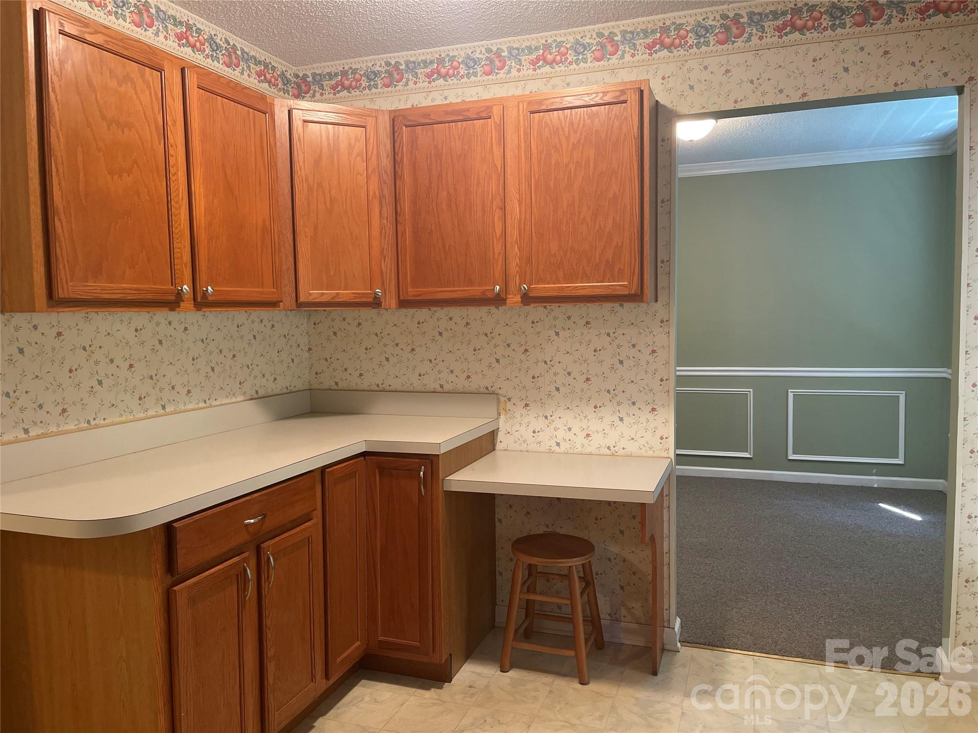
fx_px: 734
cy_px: 366
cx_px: 489
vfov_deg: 53.0
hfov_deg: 67.3
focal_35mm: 26
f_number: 1.6
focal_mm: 5.1
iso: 320
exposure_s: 1/60
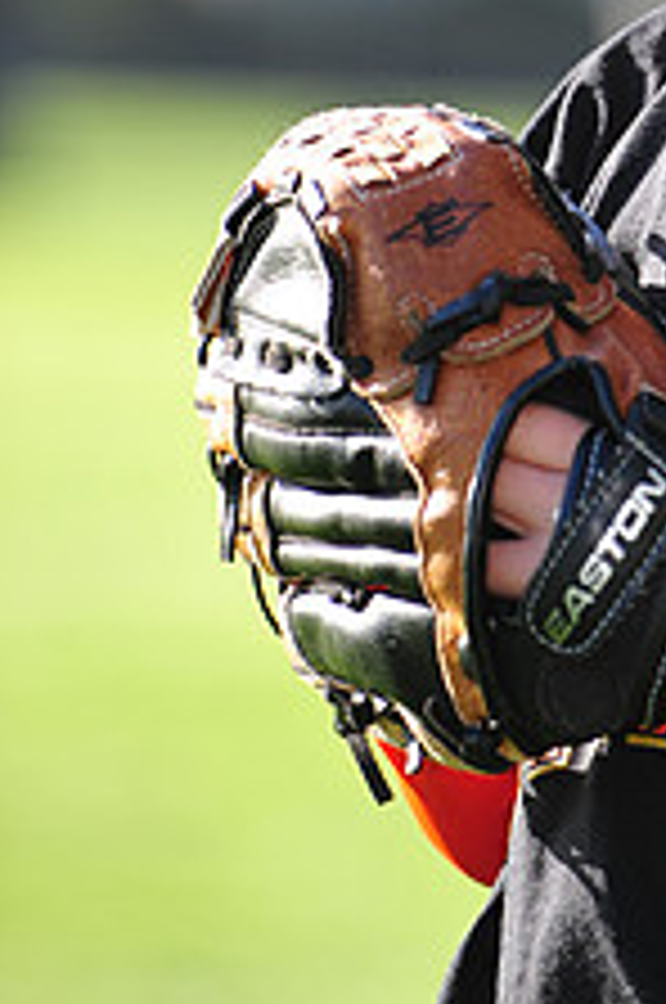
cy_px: -248
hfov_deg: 2.6
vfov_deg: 4.0
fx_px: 14502
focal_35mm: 521
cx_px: 864
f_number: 4.5
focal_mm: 200
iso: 250
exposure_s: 1/500
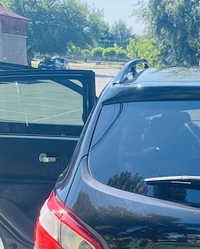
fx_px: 532
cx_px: 222
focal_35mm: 72
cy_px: 209
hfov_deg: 20.3
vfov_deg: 25.8
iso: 32
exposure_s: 1/733
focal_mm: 4.25
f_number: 1.8
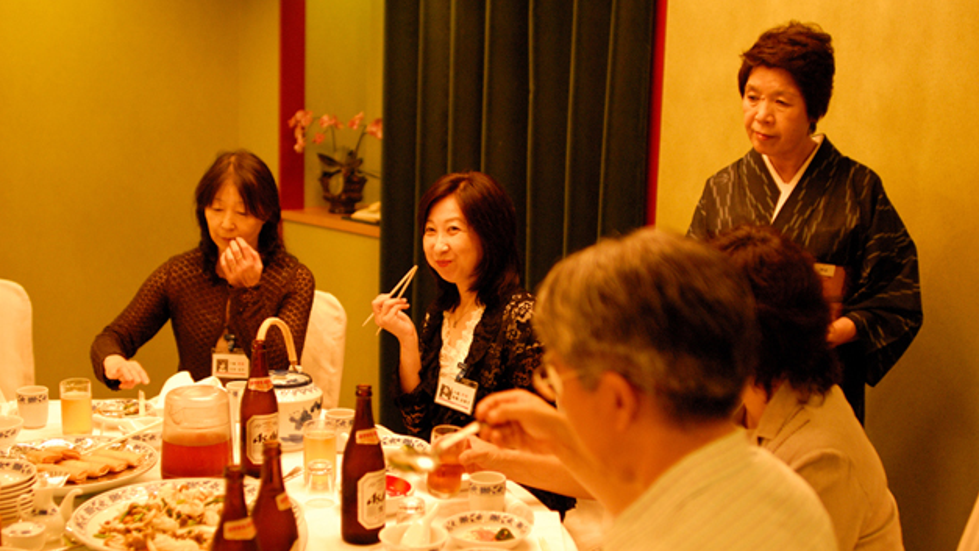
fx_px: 1168
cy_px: 322
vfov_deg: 26.5
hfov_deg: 45.5
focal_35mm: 45
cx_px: 498
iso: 800
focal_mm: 28
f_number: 2
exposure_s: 1/60
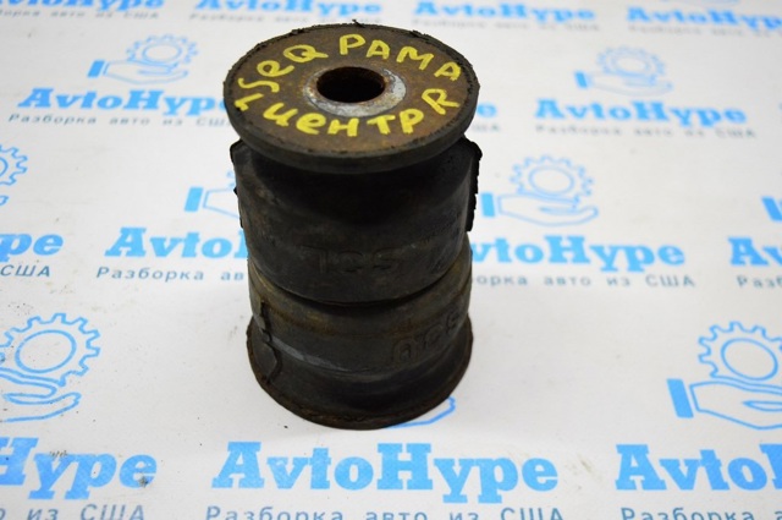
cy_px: 260
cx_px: 391
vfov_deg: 32.9
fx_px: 879
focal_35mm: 40
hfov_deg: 48.0
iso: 3200
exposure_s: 1/320
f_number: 4
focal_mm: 27
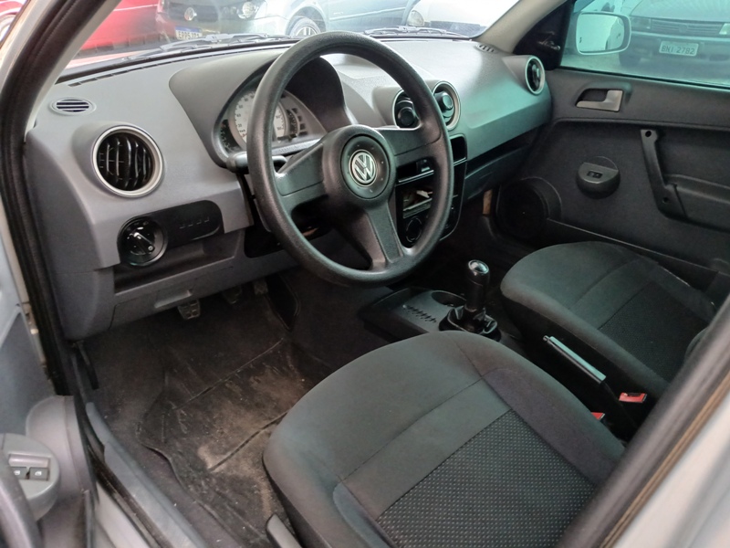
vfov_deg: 53.1
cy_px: 274
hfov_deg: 67.3
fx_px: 548
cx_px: 365
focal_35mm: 26
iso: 500
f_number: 1.8
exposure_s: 1/20
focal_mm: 3.98
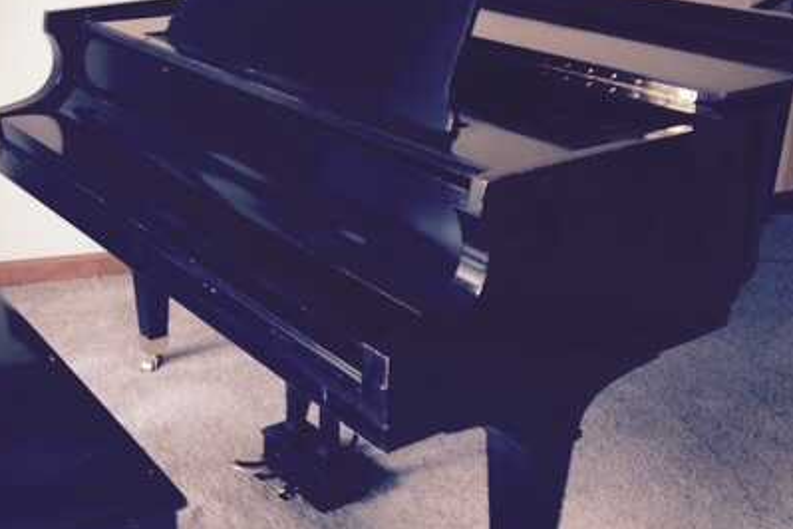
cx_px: 266
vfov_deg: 24.6
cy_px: 199
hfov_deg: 35.9
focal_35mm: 55
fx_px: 1211
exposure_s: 1/20
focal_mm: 4.12
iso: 100
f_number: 2.4
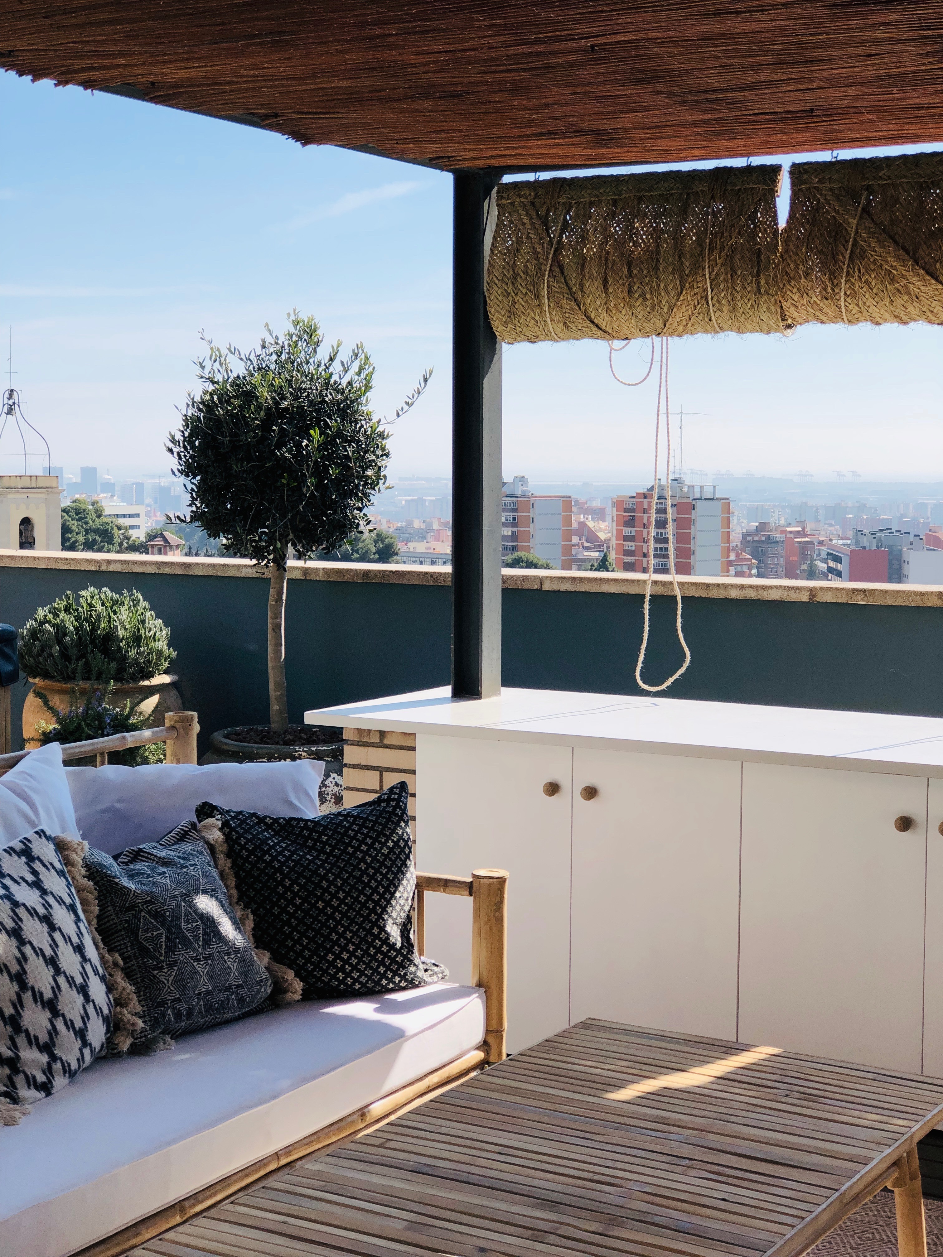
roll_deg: +0.2
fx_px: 2070
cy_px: 628
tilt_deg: -4.1
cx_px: 472
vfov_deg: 33.8
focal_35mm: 57
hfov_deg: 25.7
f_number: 2.8
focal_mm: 6.6
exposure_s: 1/800
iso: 20
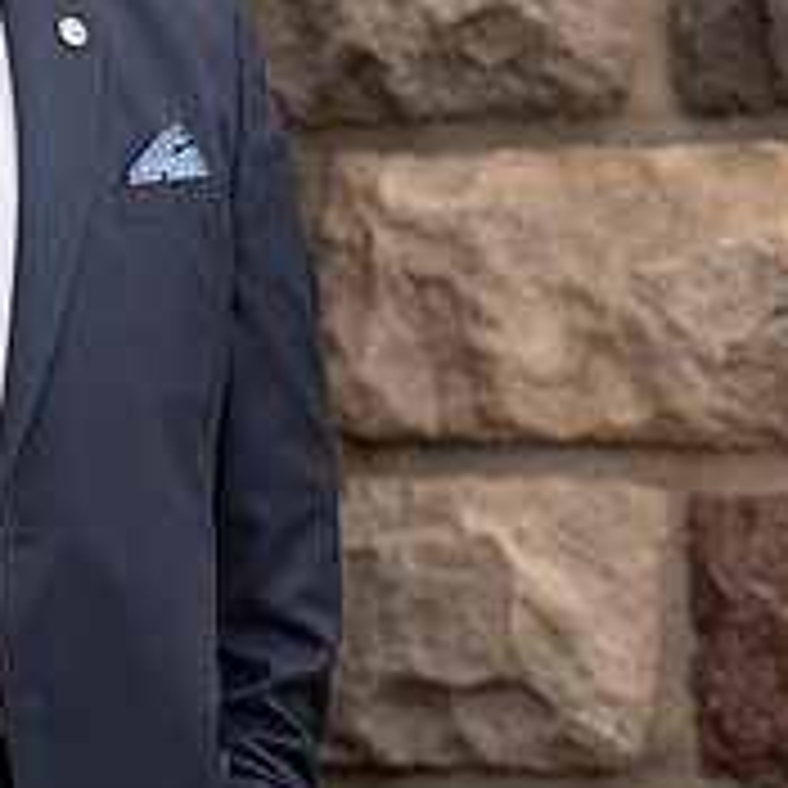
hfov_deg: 7.2
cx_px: -369
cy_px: 65
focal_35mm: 240
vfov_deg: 7.3
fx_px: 6181
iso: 100
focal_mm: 85
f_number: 2.5
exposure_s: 1/125
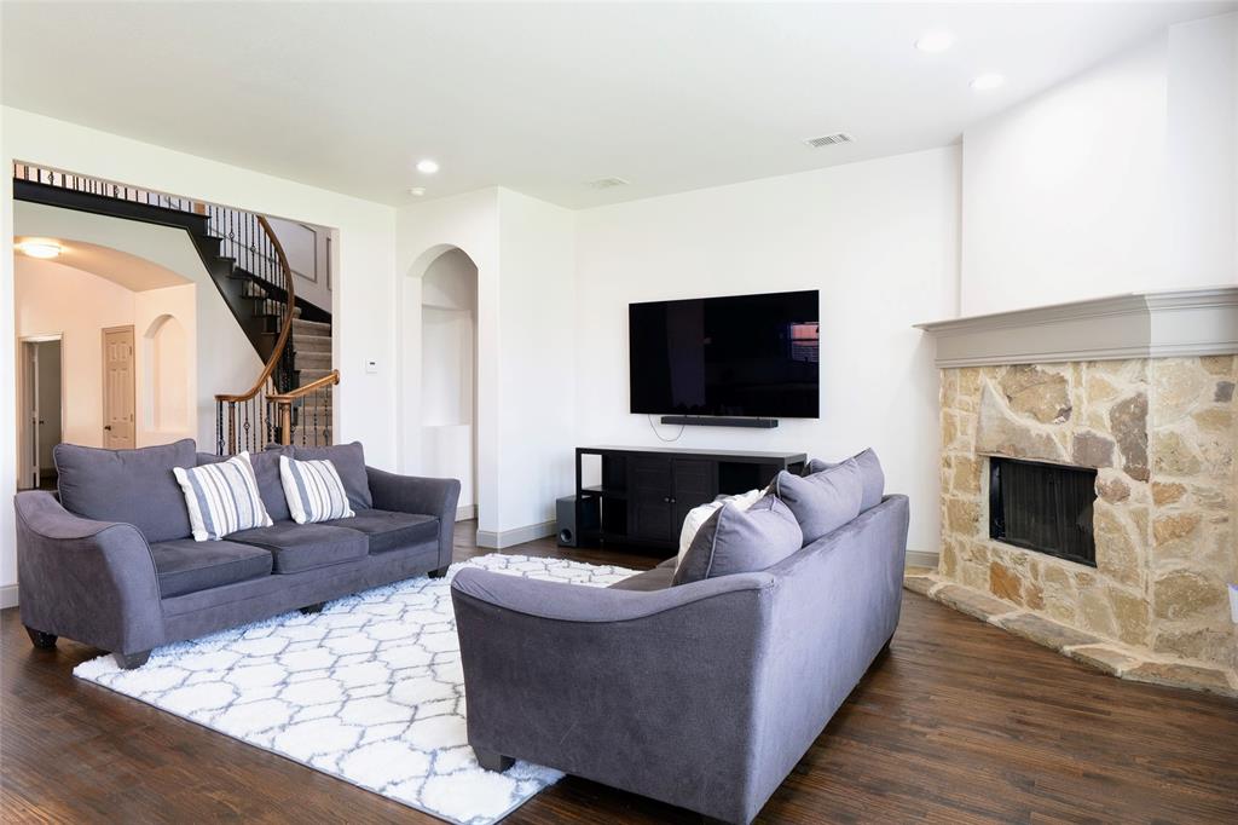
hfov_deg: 81.2
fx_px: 722
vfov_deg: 59.5
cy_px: 412
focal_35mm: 21
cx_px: 619
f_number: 5
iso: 250
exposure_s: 1/10
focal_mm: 14
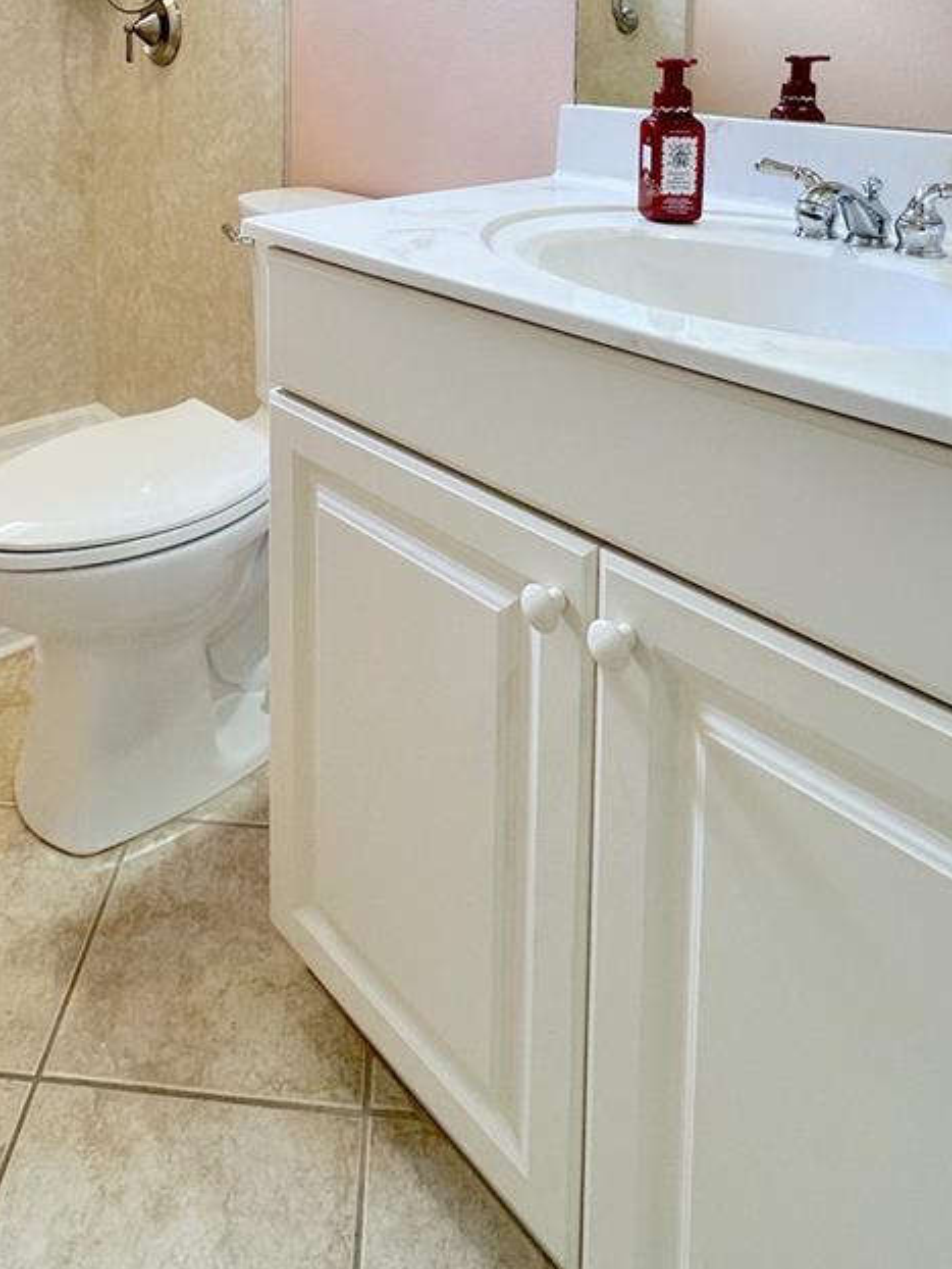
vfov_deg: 55.8
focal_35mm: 27
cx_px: 340
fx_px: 989
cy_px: 110
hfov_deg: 50.7
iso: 100
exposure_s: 1/120
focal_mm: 2.22
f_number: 2.2
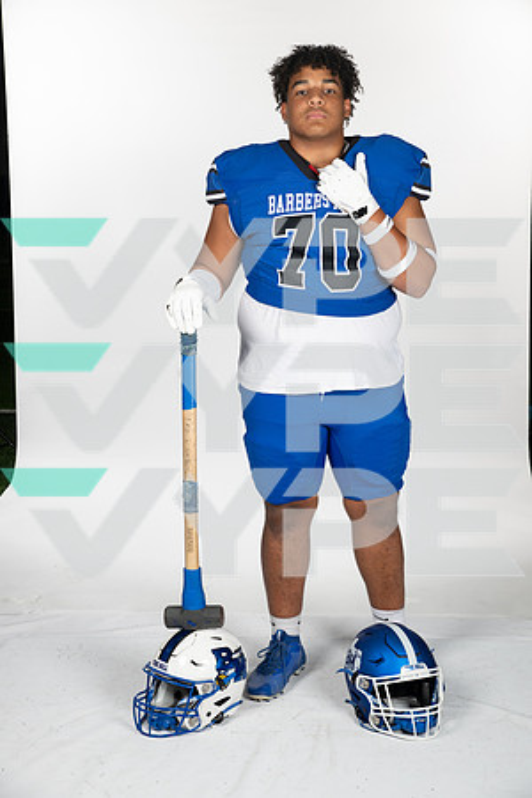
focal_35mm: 56
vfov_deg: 35.6
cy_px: 399
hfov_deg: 24.2
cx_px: 266
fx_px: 1241
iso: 250
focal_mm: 56
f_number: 7.1
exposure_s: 1/400
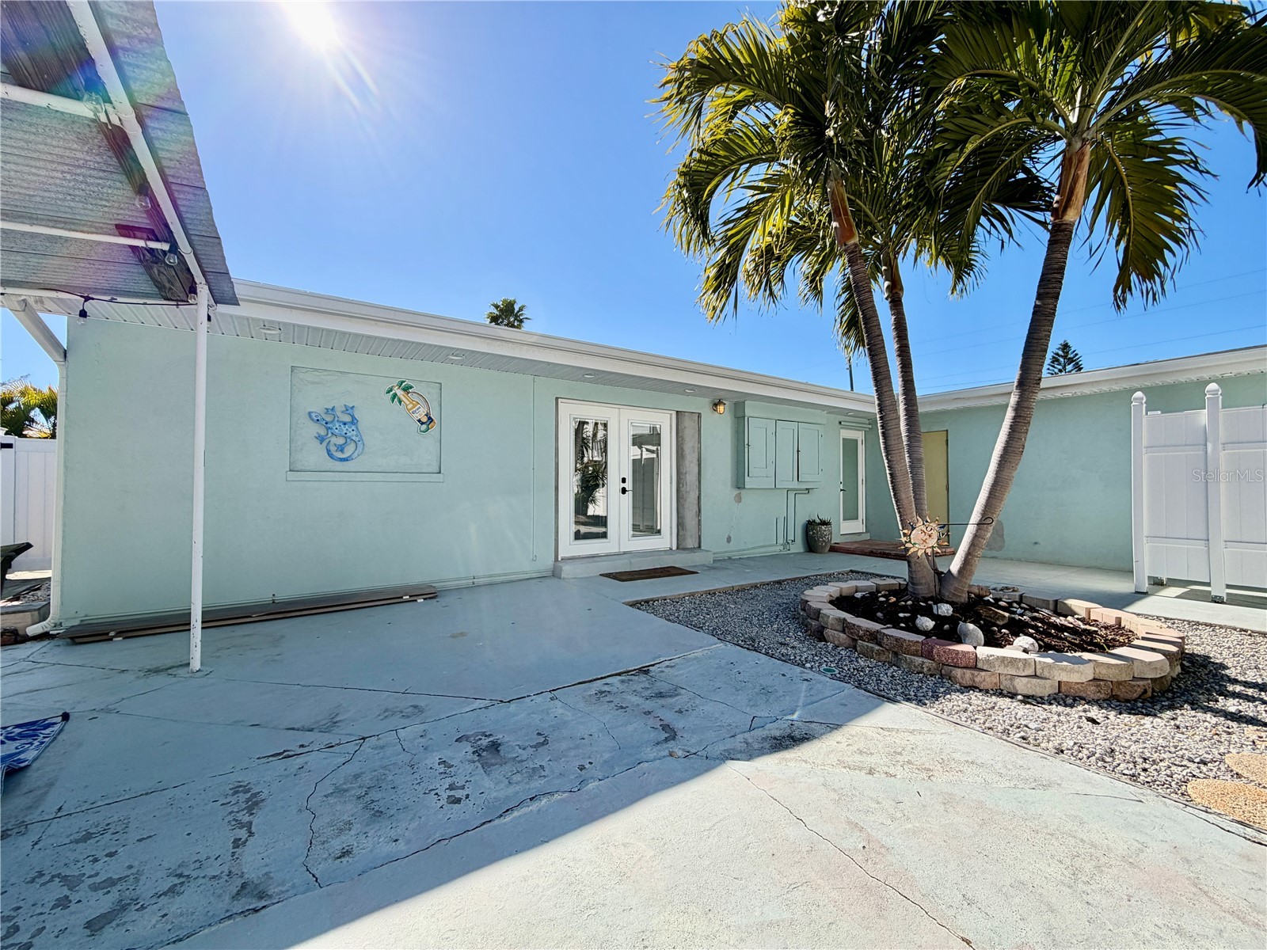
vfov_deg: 85.7
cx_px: 634
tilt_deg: +1.2
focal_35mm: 14
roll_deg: -0.4
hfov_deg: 102.1
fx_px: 512
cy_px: 475
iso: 25
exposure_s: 1/928
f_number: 2.2
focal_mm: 2.22
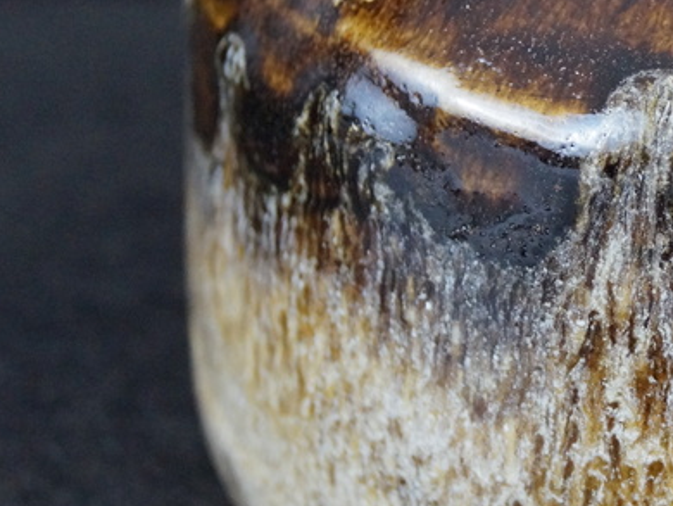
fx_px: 2514
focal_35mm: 129
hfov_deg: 14.9
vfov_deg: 11.5
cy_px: 147
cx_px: 697
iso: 2000
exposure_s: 1/160
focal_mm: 35
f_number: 4.5
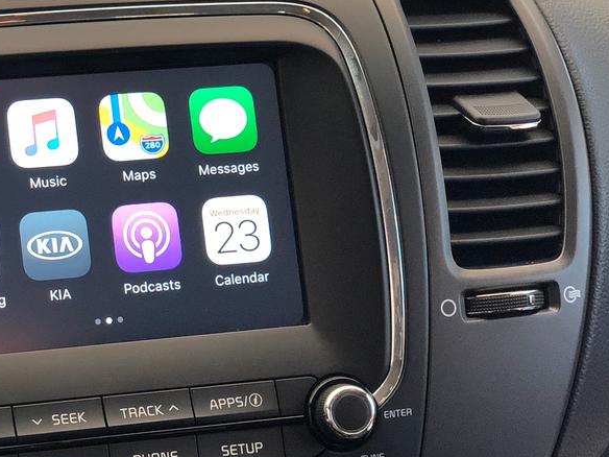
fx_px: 2006
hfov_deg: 17.0
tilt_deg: -19.3
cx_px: 52
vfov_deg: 13.0
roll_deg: -0.8
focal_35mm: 114
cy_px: 283
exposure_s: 1/60
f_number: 2.4
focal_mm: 6
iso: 80
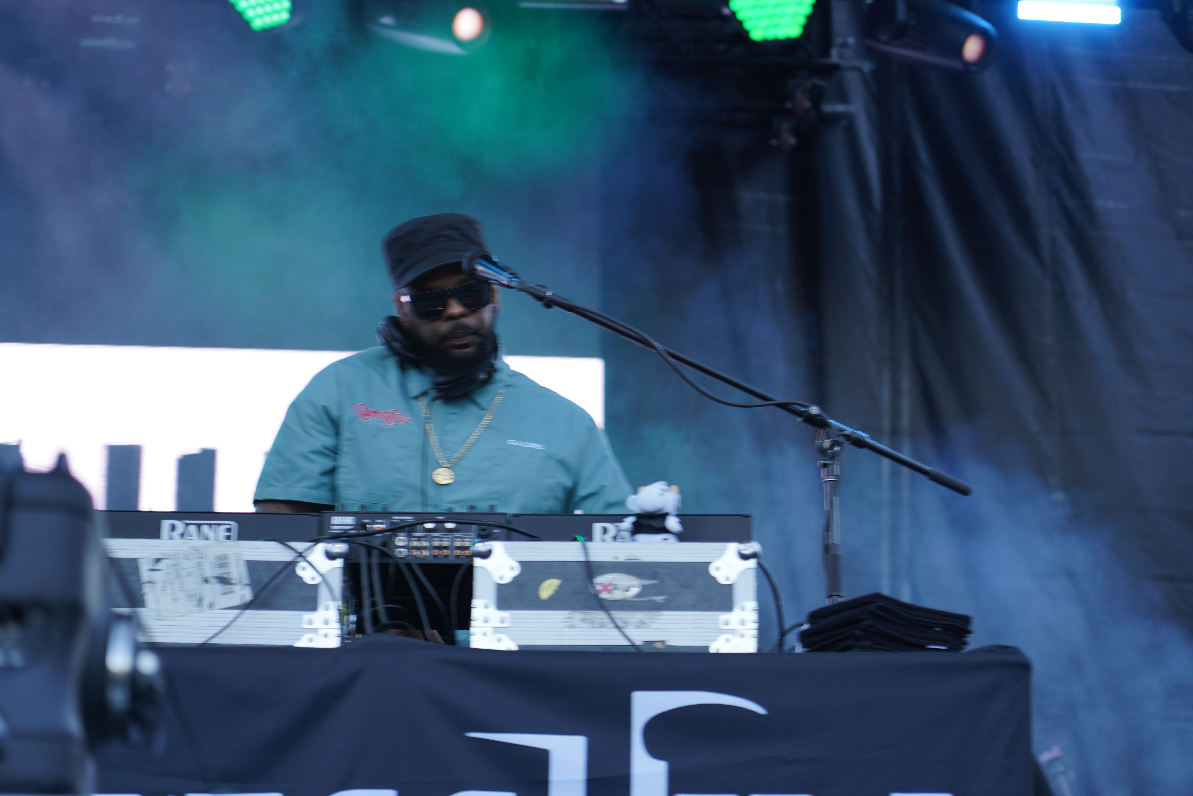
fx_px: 3479
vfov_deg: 13.0
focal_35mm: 105
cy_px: 398
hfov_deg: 19.5
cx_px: 596
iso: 160
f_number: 4
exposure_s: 1/125
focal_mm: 105
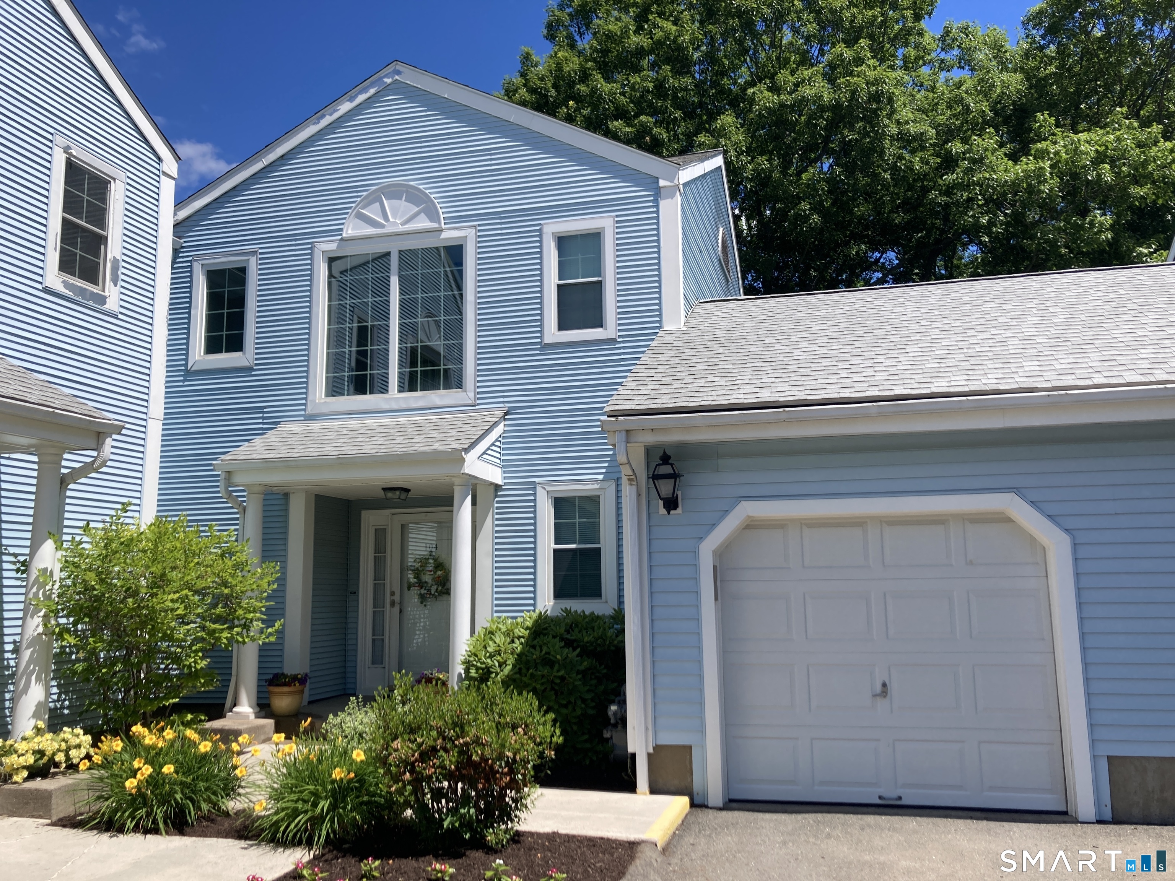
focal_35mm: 28
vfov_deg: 49.7
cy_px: 440
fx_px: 950
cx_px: 588
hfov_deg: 63.4
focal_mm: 3.99
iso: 20
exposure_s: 1/1946
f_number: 1.8
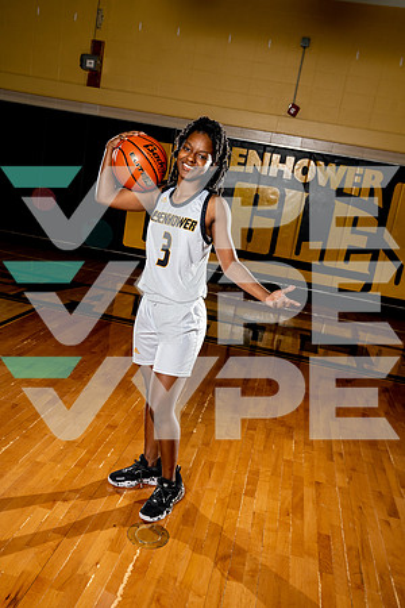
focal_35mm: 33
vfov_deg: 57.2
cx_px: 202
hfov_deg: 40.0
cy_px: 304
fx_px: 557
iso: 320
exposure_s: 1/250
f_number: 6.3
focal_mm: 33
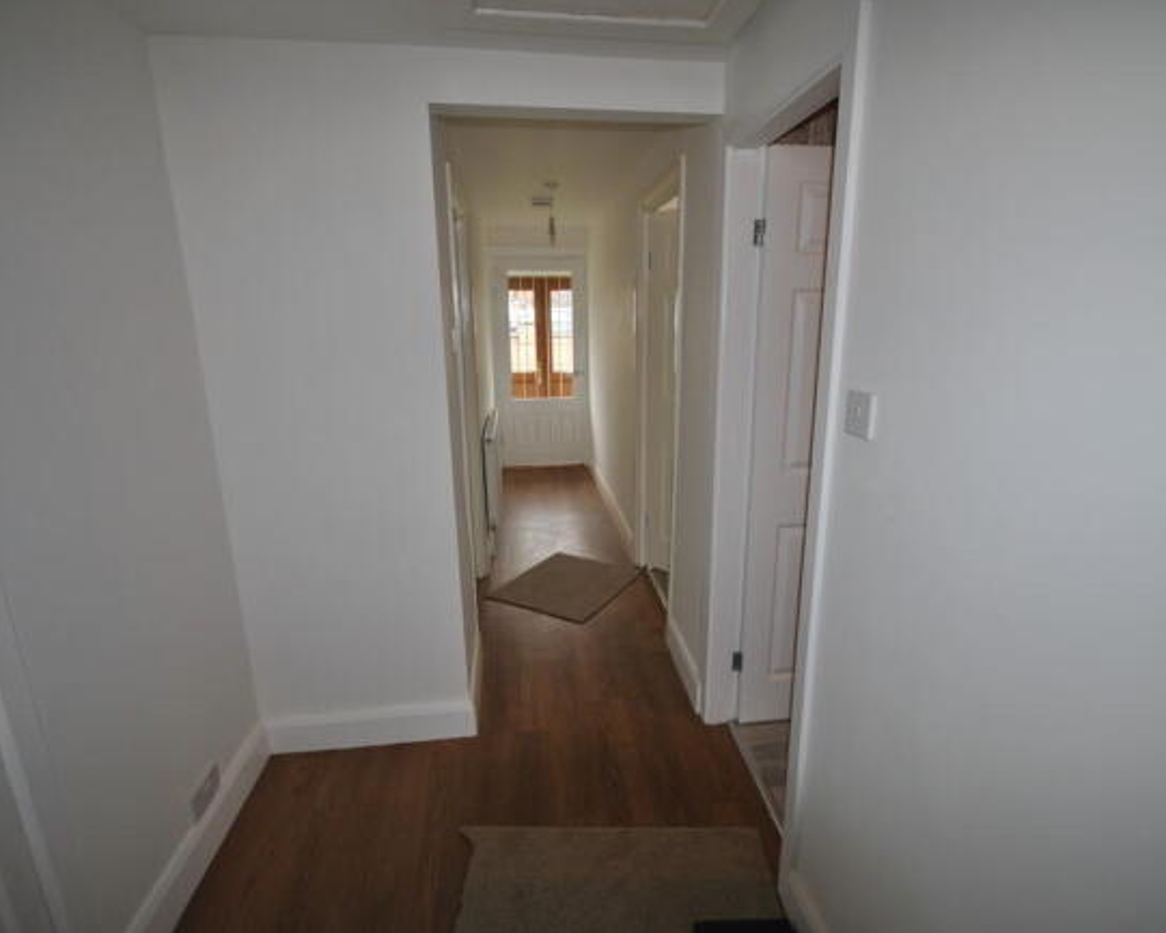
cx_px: 598
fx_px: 587
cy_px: 464
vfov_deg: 77.0
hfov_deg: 89.6
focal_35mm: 17
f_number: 4
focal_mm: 10
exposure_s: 1/60
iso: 200
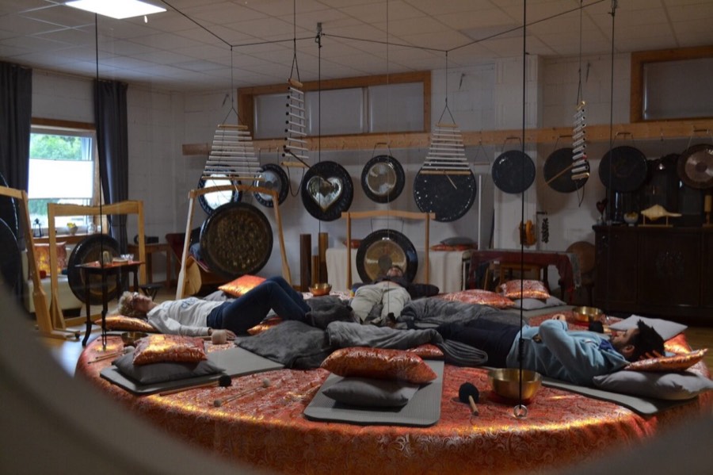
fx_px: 653
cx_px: 356
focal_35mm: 33
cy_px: 238
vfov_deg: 39.9
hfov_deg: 57.2
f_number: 4
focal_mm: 22
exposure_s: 1/15
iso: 900
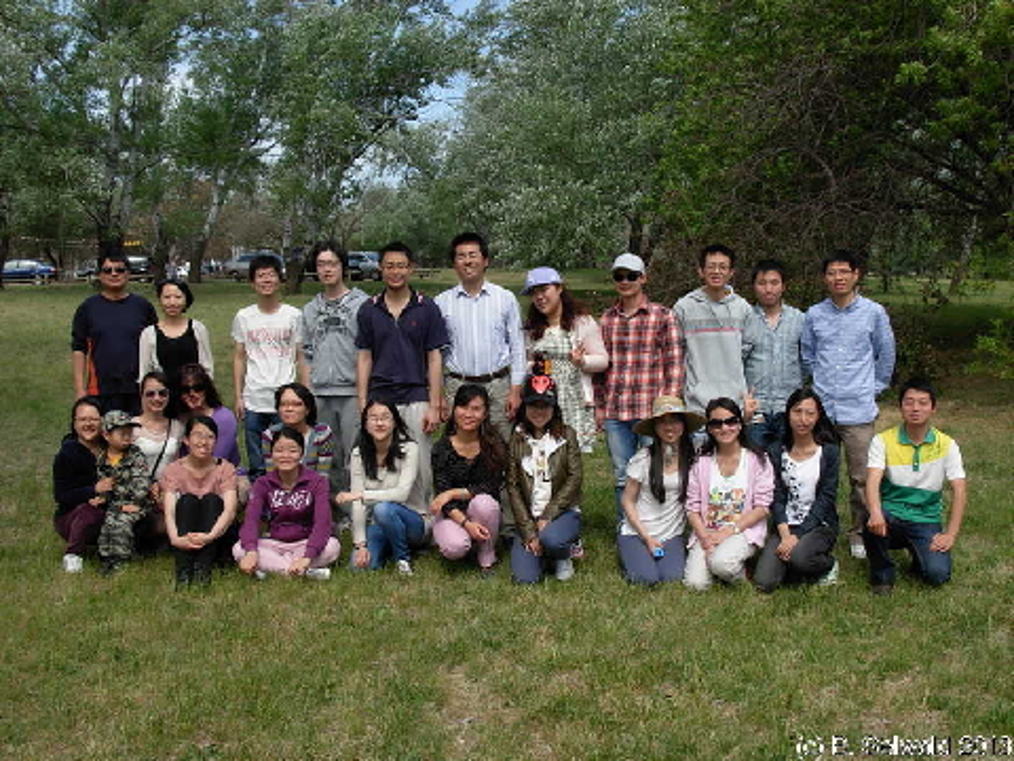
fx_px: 1113
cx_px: 507
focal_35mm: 38
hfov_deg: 49.0
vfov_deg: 37.7
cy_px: 380
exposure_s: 1/384
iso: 79
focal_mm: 6.3
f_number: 4.9
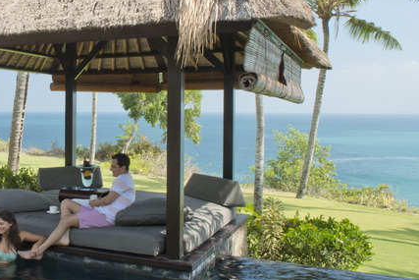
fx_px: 524
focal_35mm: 45
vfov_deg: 29.8
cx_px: 35
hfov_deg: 40.1
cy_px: 116
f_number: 22
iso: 100
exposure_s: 1/8
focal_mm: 24
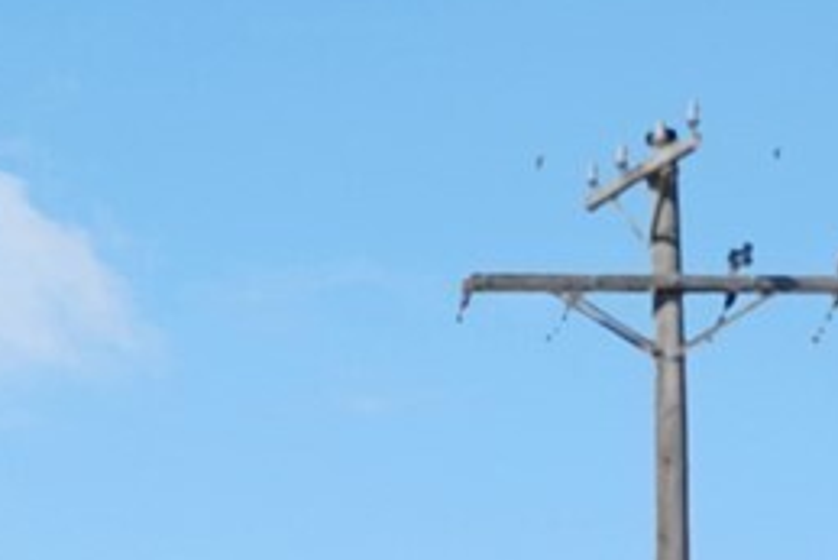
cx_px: -1056
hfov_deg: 8.1
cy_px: 1277
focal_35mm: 236
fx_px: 5496
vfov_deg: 5.6
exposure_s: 1/250
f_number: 8
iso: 100
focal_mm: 24
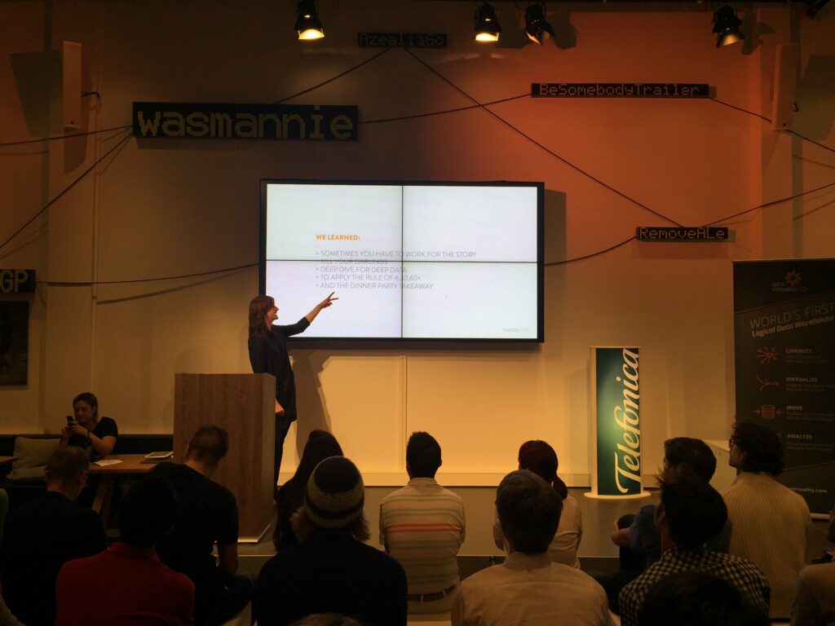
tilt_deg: +2.5
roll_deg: -0.4
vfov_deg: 48.2
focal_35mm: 29
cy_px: 313
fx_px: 700
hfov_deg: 61.7
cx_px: 418
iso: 32
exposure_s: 1/250
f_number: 2.2
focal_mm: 4.15
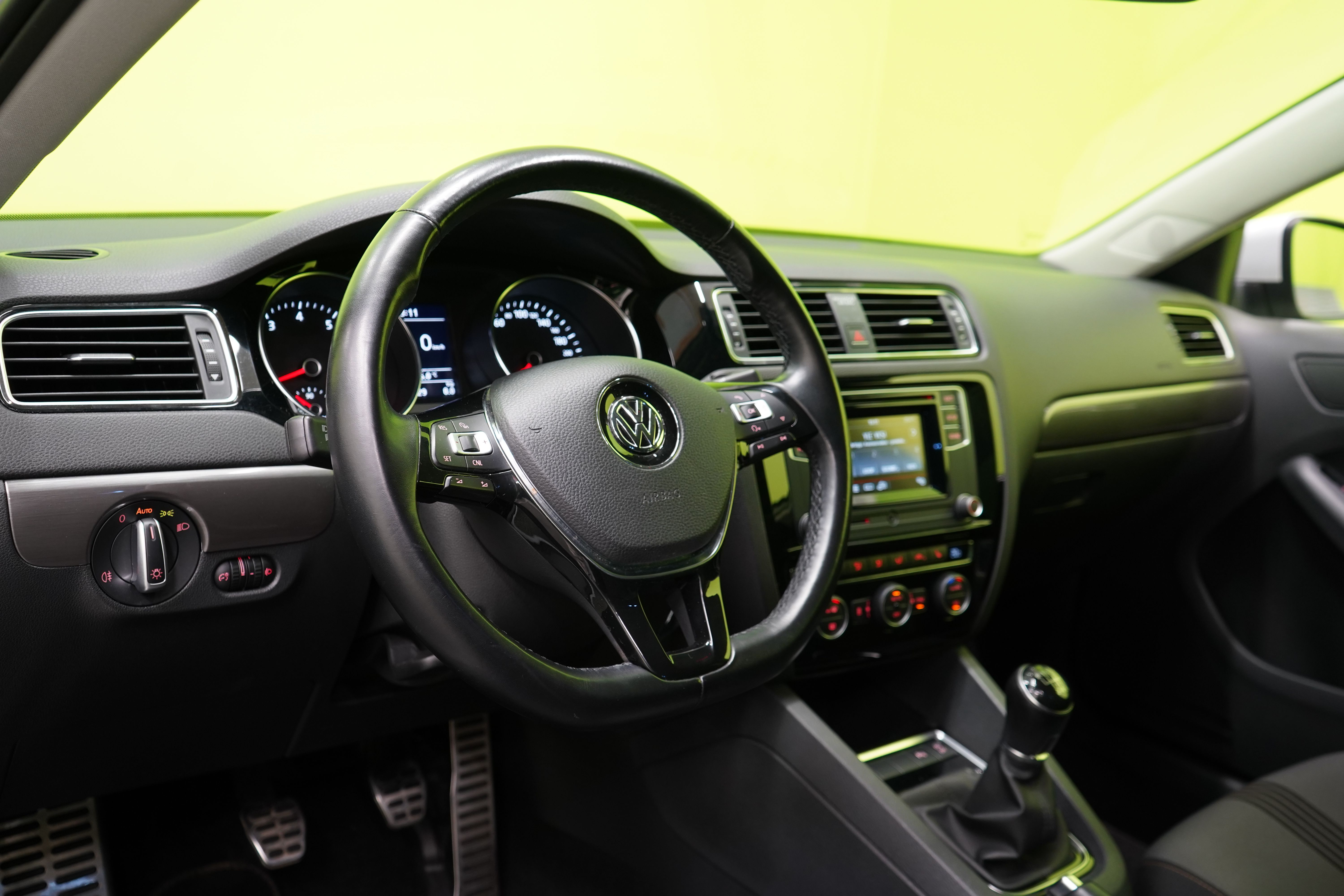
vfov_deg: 41.1
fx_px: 1195
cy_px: 448
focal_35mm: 32
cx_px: 672
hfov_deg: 58.7
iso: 1250
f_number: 5
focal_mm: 32
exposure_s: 1/20
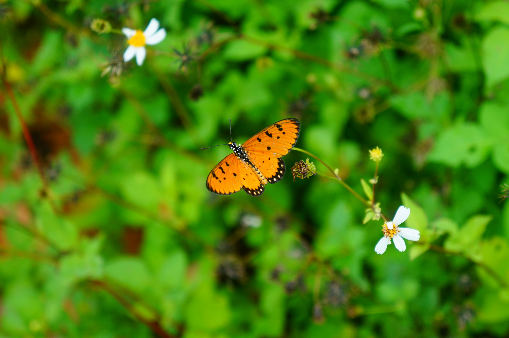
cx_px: 254
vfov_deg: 16.5
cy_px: 169
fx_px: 1166
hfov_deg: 24.6
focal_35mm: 82
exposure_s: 1/200
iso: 200
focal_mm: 55
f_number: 5.6
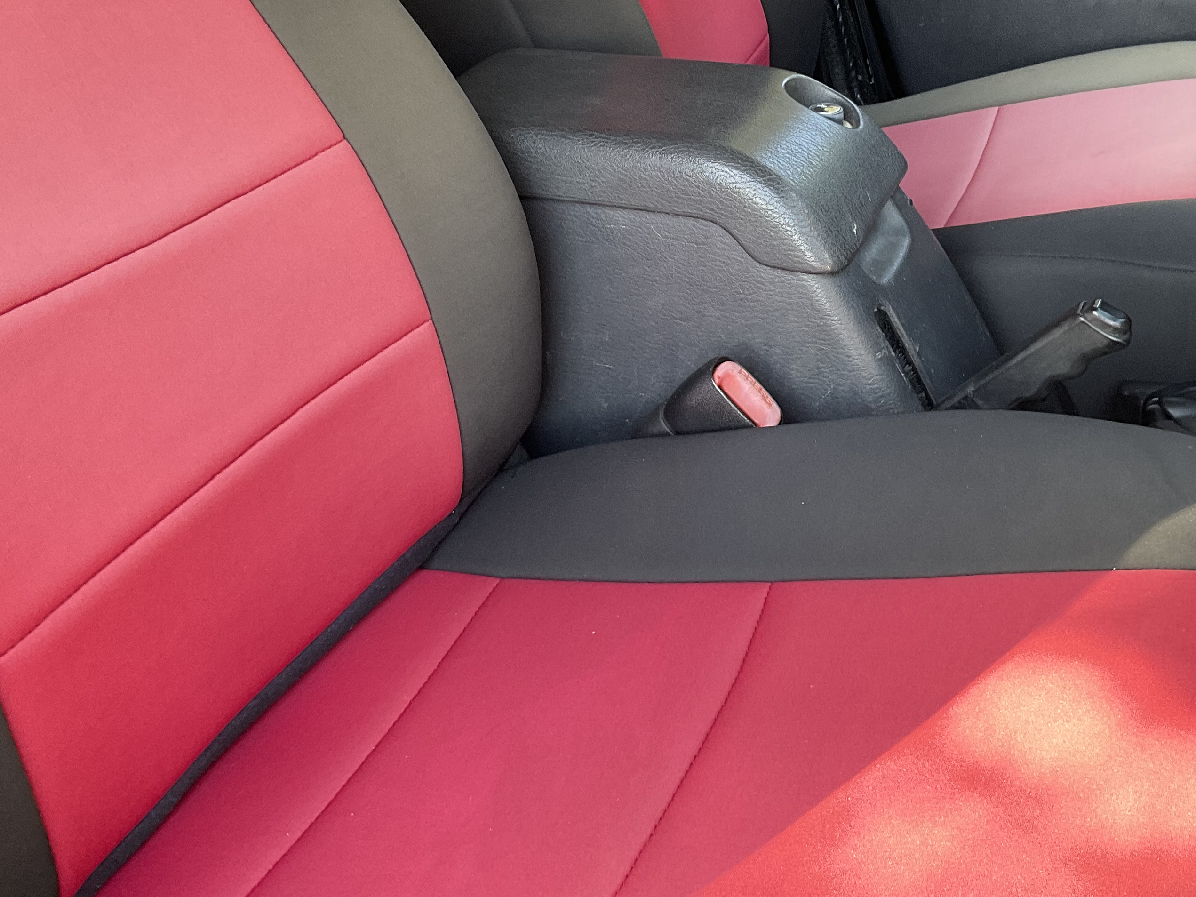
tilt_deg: -23.4
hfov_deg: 41.0
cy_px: 190
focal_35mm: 46
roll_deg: -1.1
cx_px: 724
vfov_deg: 30.8
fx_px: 1589
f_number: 1.8
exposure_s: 1/97
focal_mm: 3
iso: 64
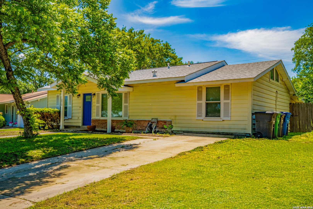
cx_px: 156
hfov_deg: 56.8
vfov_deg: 39.6
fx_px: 290
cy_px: 104
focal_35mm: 33
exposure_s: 1/250
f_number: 9
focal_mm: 33.3
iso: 100
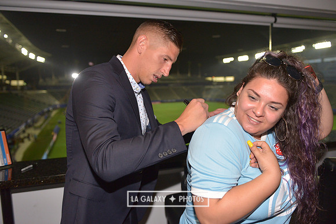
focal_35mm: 29
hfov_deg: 63.6
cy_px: 112
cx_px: 168
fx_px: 271
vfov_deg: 45.0
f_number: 3.2
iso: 2500
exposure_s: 1/1600
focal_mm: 29
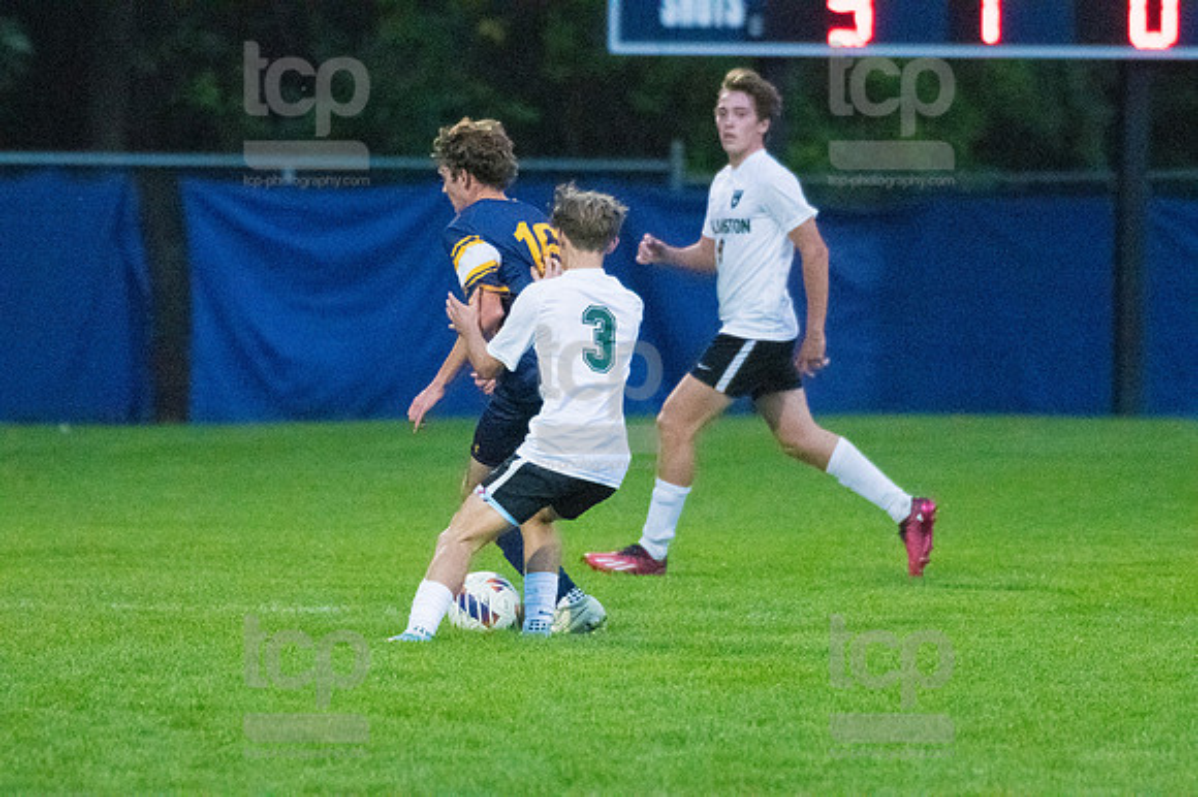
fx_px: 19456
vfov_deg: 2.3
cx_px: 599
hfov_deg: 3.5
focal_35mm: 585
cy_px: 398
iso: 10000
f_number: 5.6
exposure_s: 1/2000
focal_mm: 390
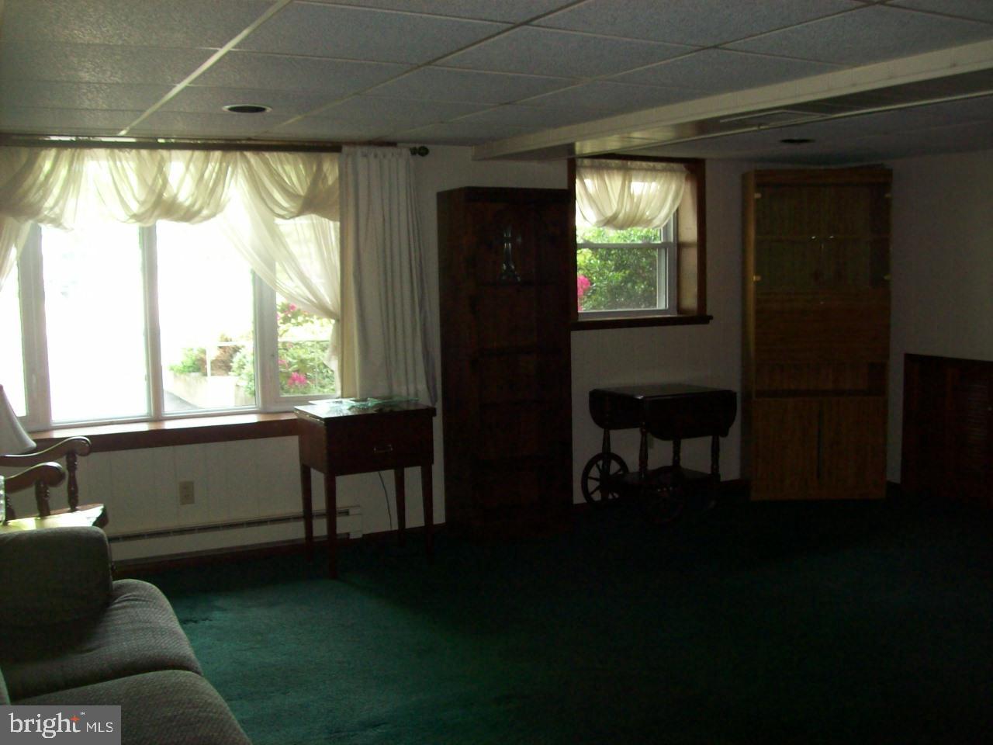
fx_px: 1033
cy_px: 372
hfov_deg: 51.4
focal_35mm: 36
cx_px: 496
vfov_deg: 39.7
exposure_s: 1/64
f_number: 2.7
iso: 200
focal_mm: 6
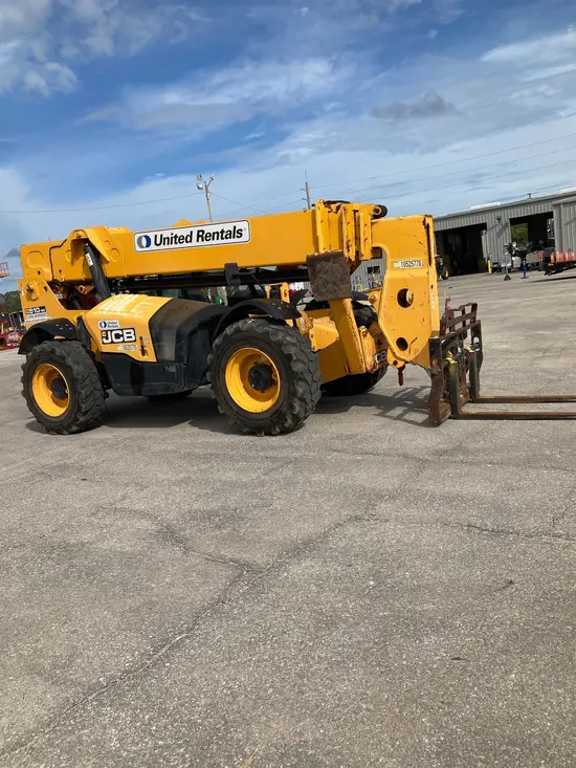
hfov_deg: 49.8
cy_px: 384
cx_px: 288
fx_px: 621
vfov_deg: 63.4
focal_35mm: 28
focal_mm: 3.99
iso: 20
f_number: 1.8
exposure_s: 1/2857
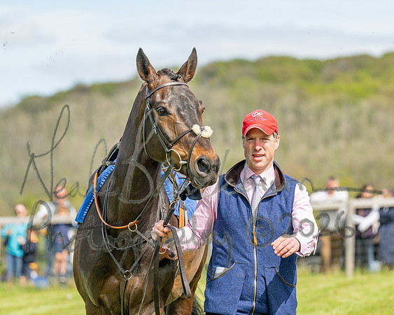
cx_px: 197
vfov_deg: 5.2
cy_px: 158
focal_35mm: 295
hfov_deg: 6.6
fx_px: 3441
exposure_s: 1/2500
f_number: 4.5
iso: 400
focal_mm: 175
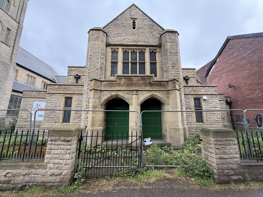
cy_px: 98
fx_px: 106
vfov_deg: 85.7
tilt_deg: +12.6
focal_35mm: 14
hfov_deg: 102.1
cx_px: 132
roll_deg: -0.8
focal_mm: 2.22
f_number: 2.2
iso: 64
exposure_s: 1/106
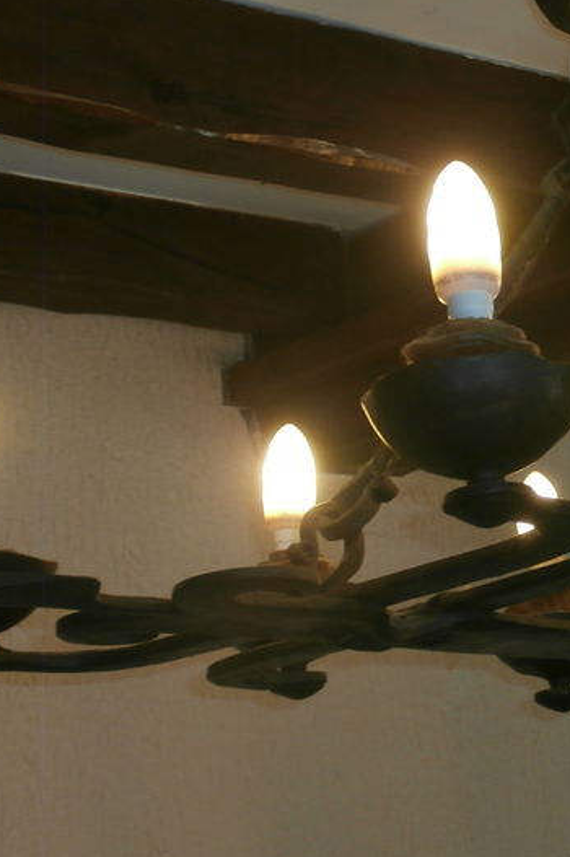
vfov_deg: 21.9
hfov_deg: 14.3
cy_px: 314
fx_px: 2211
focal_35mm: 93
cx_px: 661
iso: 200
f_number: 4.2
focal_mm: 8.29
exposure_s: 1/40
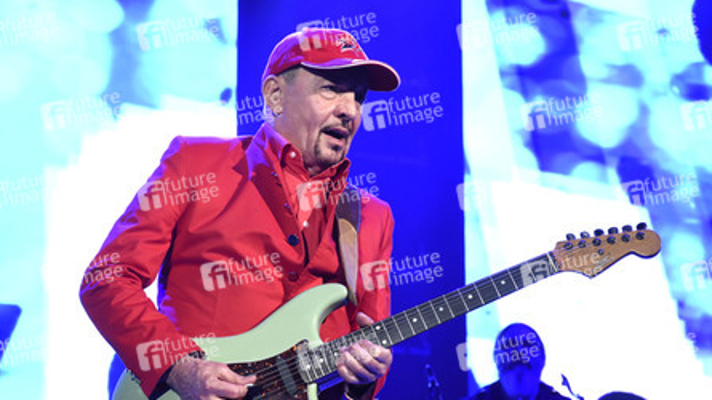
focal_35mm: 105
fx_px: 1982
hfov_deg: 20.4
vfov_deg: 11.5
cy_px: 232
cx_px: 359
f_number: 6.3
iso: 2500
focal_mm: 66
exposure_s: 1/125
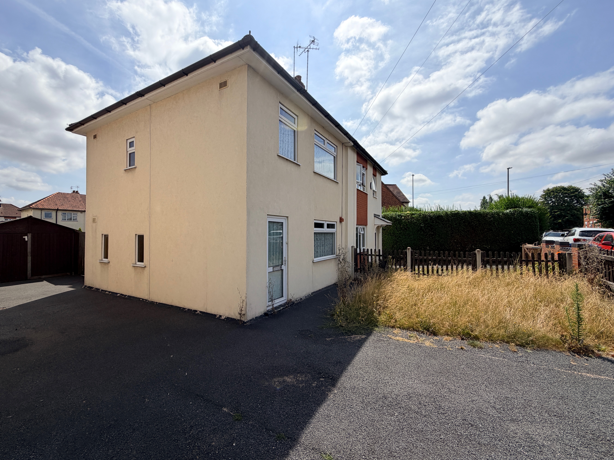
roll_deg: +0.2
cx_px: 291
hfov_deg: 98.1
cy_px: 229
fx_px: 266
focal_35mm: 15
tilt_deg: +0.5
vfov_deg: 81.7
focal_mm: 2.22
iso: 20
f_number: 2.2
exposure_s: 1/1399
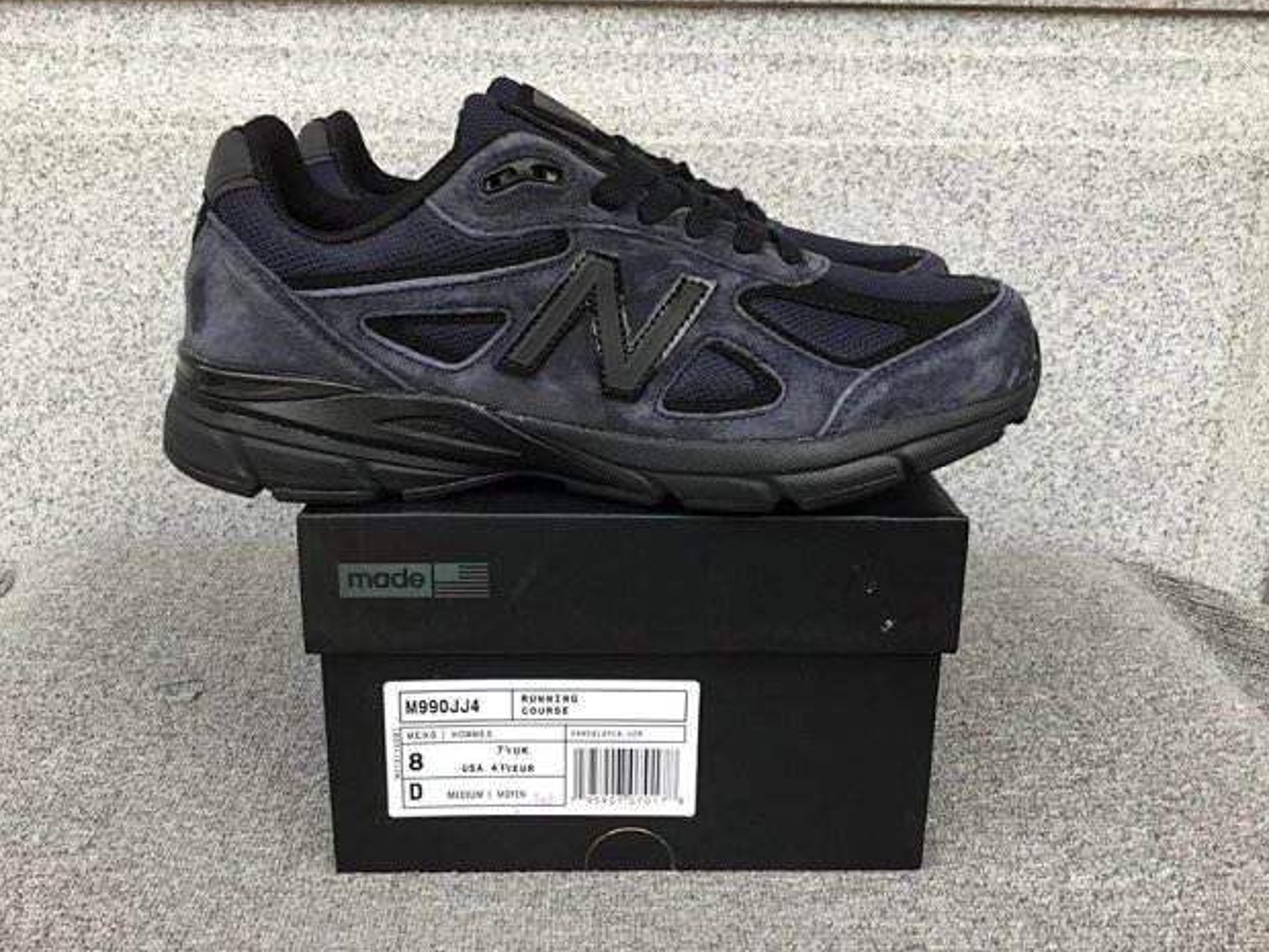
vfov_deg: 44.2
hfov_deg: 56.8
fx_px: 1173
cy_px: 467
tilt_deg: -17.5
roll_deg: -0.1
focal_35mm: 32
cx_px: 618
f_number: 2.4
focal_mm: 3.3
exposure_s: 1/60
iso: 32
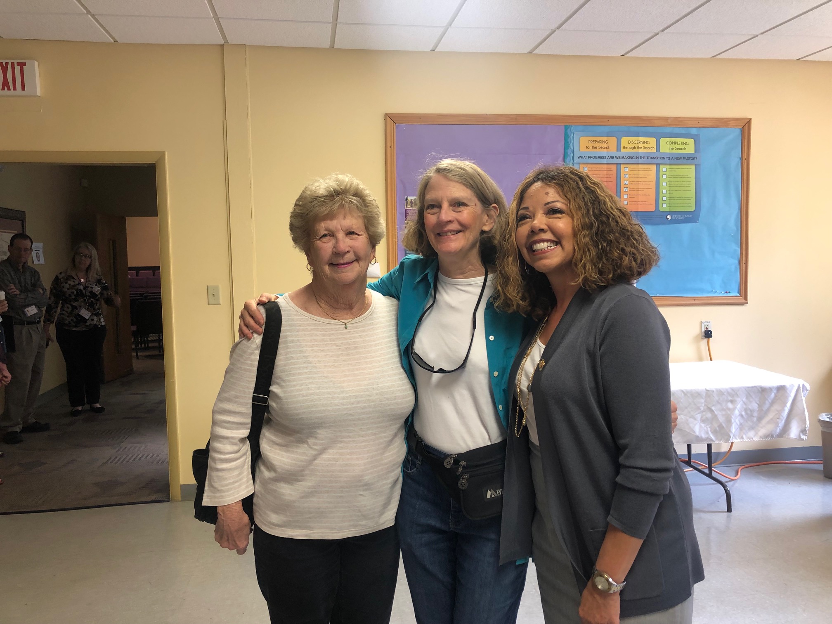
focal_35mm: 28
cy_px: 312
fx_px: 673
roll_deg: +0.7
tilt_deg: -2.6
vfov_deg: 49.7
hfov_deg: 63.4
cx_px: 416
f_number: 1.8
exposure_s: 1/24
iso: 40
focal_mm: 4
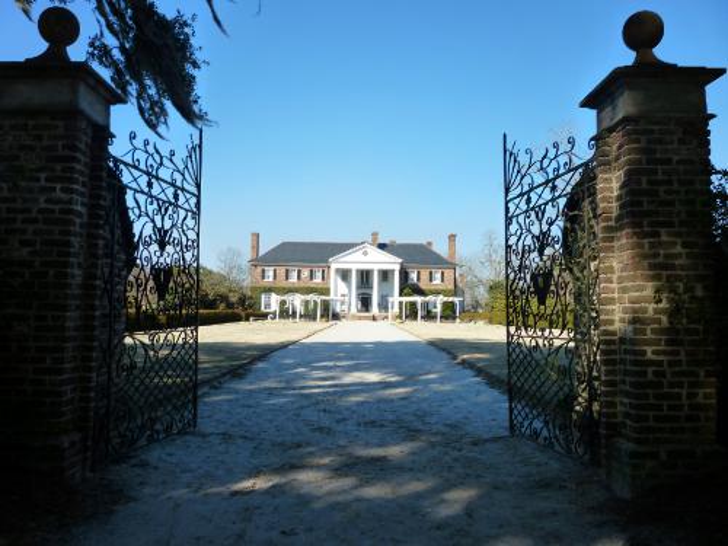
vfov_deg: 48.2
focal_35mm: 29
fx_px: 610
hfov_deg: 61.7
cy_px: 273
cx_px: 364
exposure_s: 1/500
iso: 125
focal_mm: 5.2
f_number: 3.5
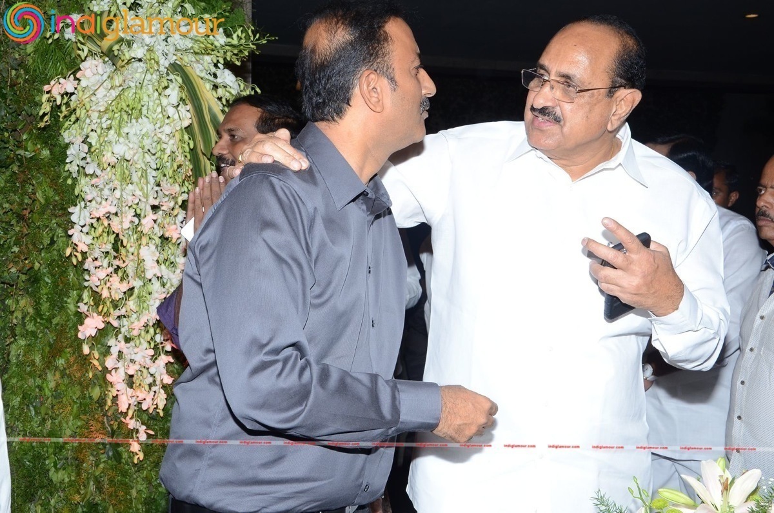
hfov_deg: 41.2
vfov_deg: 28.0
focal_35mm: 48
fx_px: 1030
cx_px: 387
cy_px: 256
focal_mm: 32
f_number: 8
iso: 500
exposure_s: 1/125
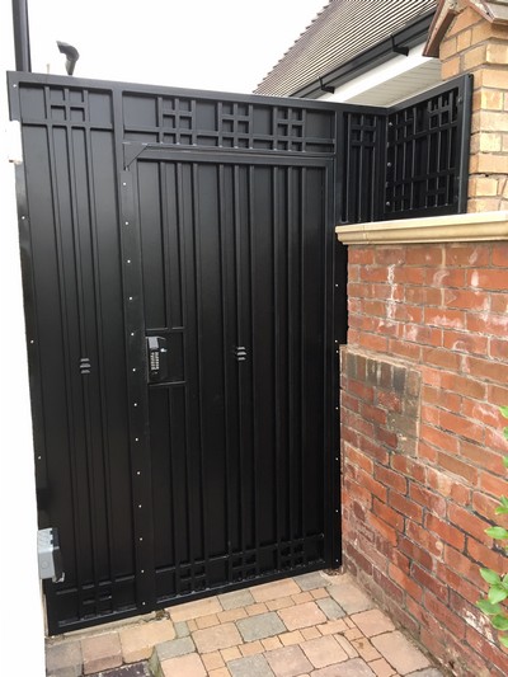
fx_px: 567
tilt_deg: -9.2
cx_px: 254
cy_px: 338
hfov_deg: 48.2
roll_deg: +0.7
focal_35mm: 29
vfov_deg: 61.6
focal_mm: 4.15
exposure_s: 1/33
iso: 50
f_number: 2.2
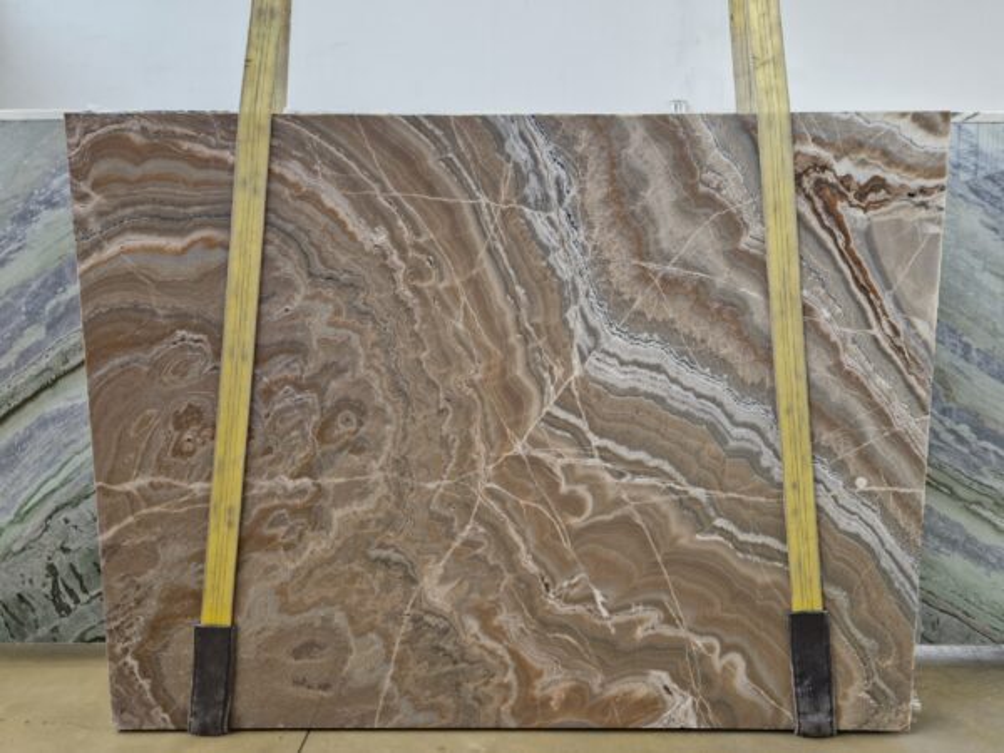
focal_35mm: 23
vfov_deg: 58.9
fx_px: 667
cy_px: 376
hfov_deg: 73.9
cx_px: 502
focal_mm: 5.4
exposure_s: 1/182
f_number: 1.8
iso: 160
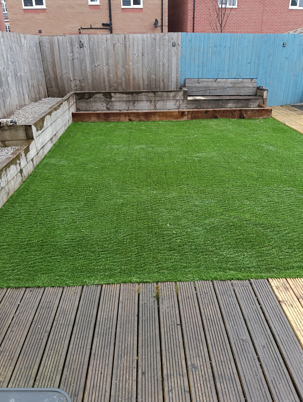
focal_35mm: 27
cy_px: 201
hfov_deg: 51.5
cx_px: 152
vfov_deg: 65.2
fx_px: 314
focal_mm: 3.98
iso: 64
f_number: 1.8
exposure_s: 1/100
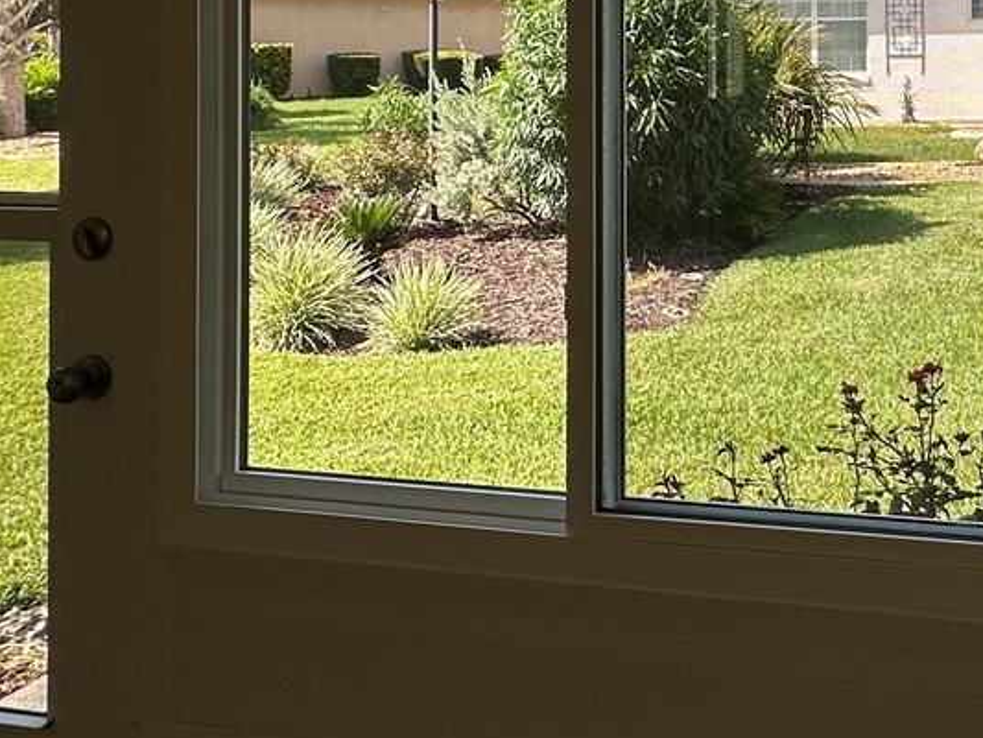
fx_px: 1193
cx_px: 942
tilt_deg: +1.2
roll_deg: +0.3
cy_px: 28
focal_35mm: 42
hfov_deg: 40.3
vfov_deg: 32.1
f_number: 2.2
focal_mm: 2.22
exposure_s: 1/703
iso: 40
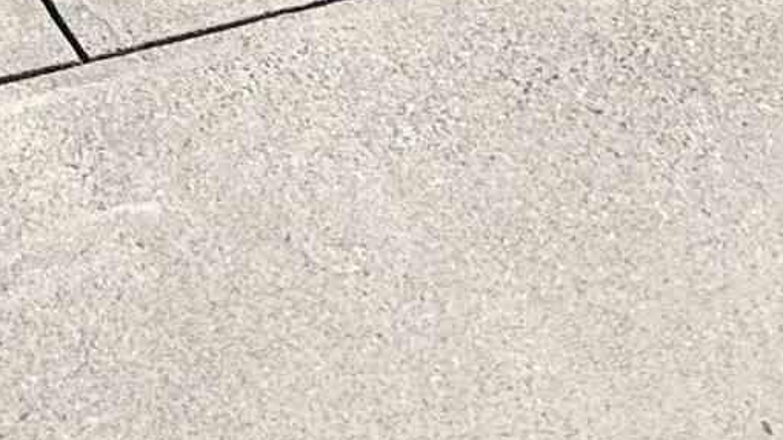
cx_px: 95
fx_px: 1910
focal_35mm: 92
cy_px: -1152
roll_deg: +0.2
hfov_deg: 22.7
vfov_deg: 8.7
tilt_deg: +1.1
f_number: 2.2
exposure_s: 1/1167
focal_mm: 2.22
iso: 64
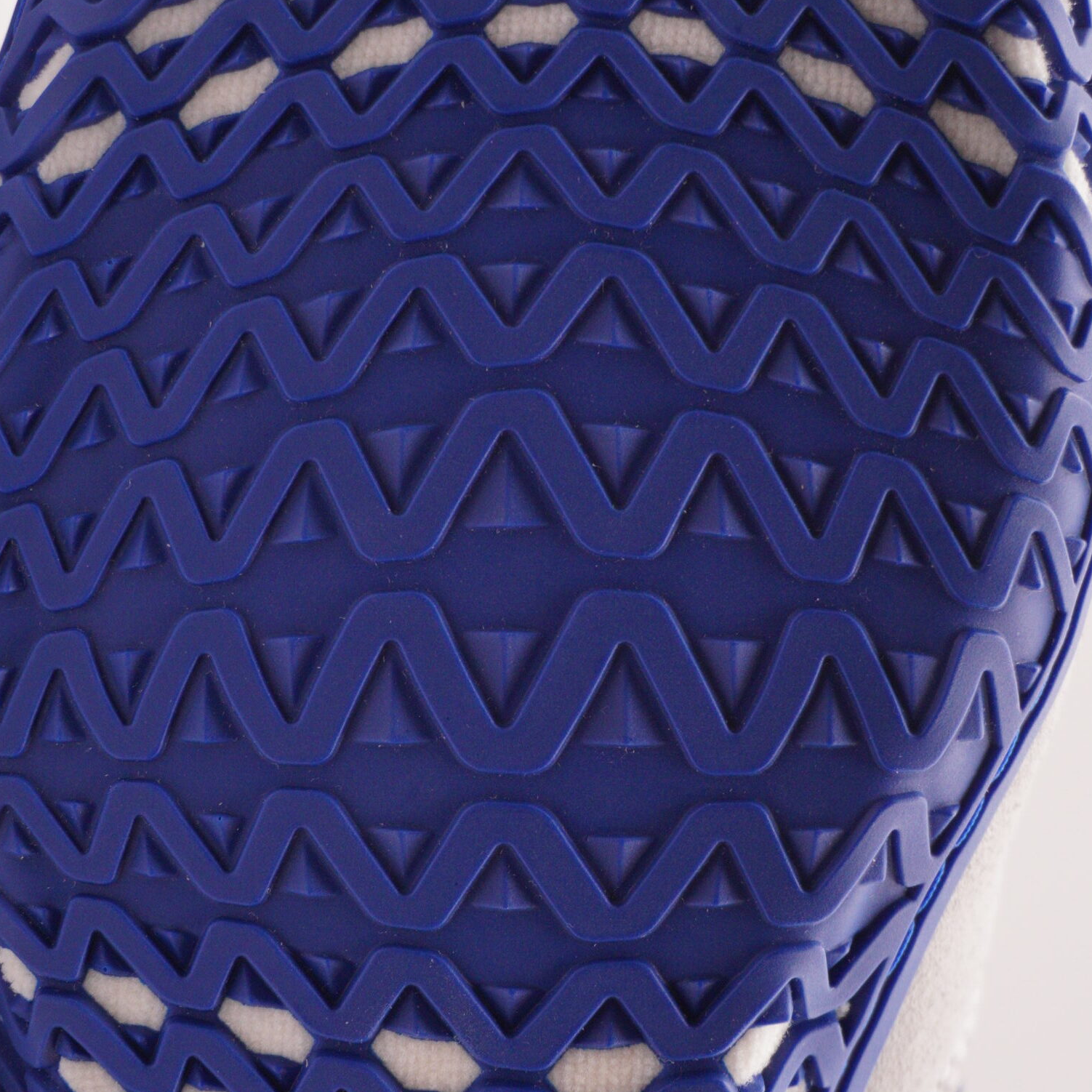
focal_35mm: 85
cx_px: 593
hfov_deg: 20.5
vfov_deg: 20.5
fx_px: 3024
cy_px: 567
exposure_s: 1/200
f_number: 5.6
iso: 1000
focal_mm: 39
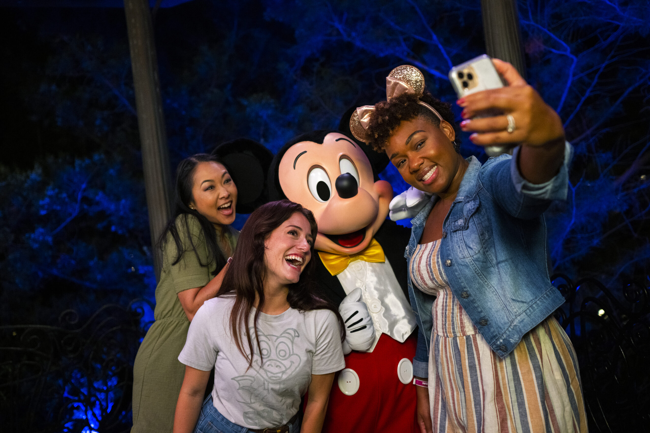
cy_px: 216
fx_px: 632
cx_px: 325
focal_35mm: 35
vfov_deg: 37.9
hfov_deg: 54.4
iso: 2000
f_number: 2.5
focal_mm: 35
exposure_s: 1/160
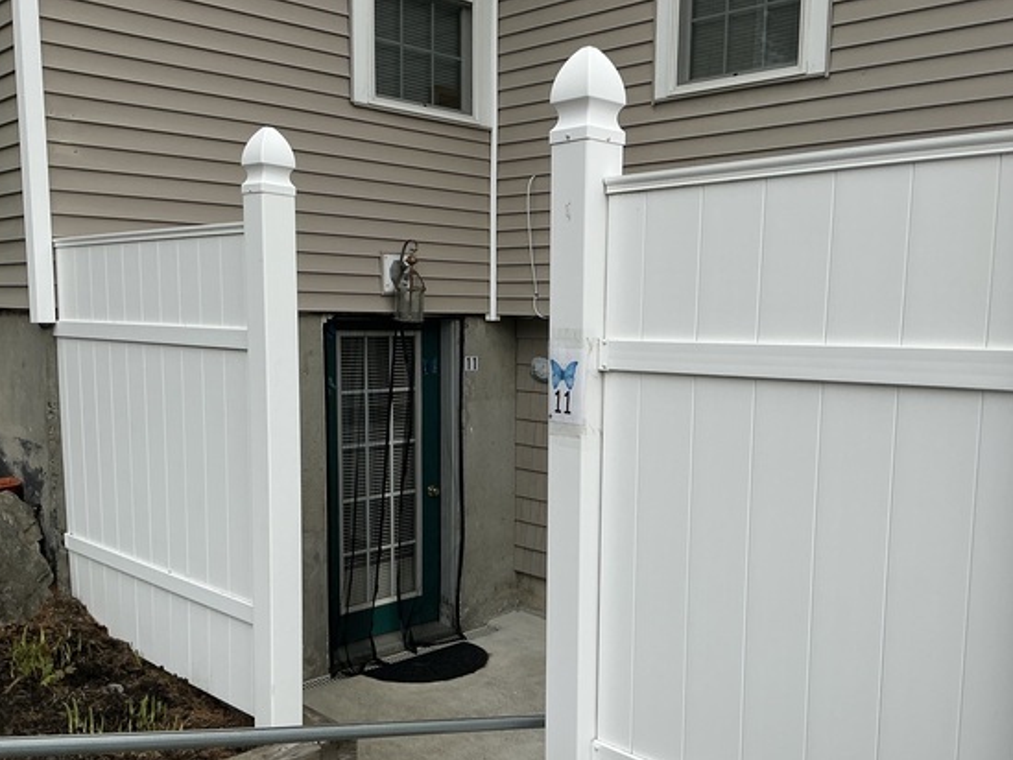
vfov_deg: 41.6
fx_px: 995
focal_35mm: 34
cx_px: 556
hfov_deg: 53.9
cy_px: 457
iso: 25
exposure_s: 1/944
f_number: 1.8
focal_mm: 3
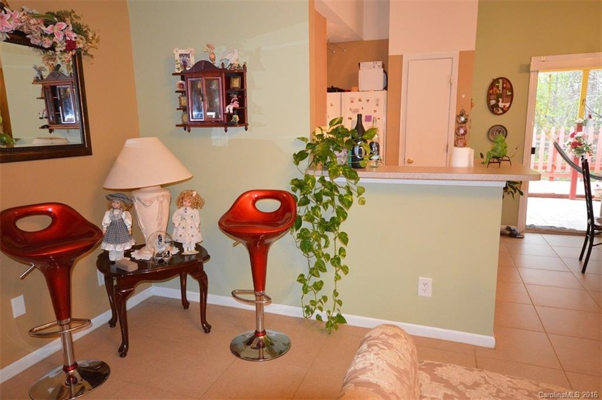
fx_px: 401
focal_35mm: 24
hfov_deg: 73.8
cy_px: 200
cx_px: 301
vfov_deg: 53.0
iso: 2200
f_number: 5
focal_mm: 16
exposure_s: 1/60
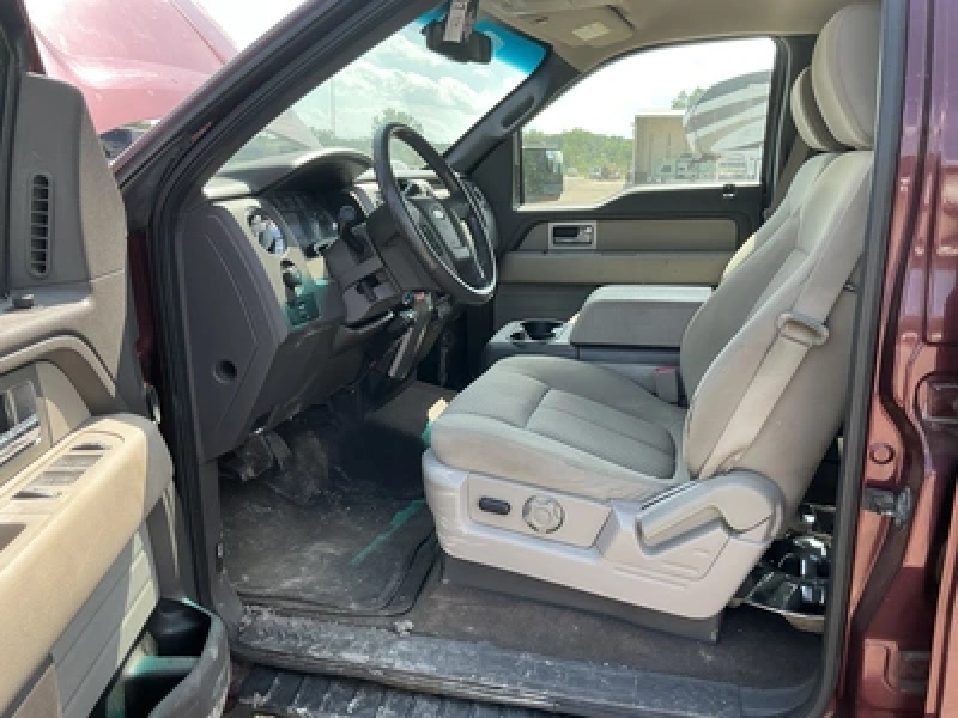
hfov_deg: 63.4
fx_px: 775
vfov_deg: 49.7
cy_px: 359
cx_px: 479
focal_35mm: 28
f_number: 1.8
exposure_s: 1/232
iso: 25
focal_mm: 3
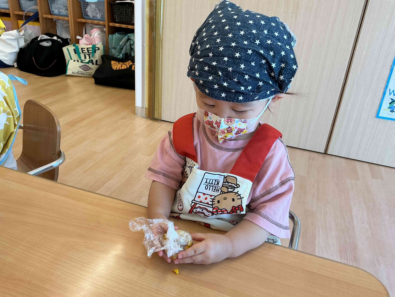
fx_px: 331
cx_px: 198
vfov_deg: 48.2
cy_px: 148
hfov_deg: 61.7
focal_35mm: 29
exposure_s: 1/120
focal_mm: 3
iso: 40
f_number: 1.8
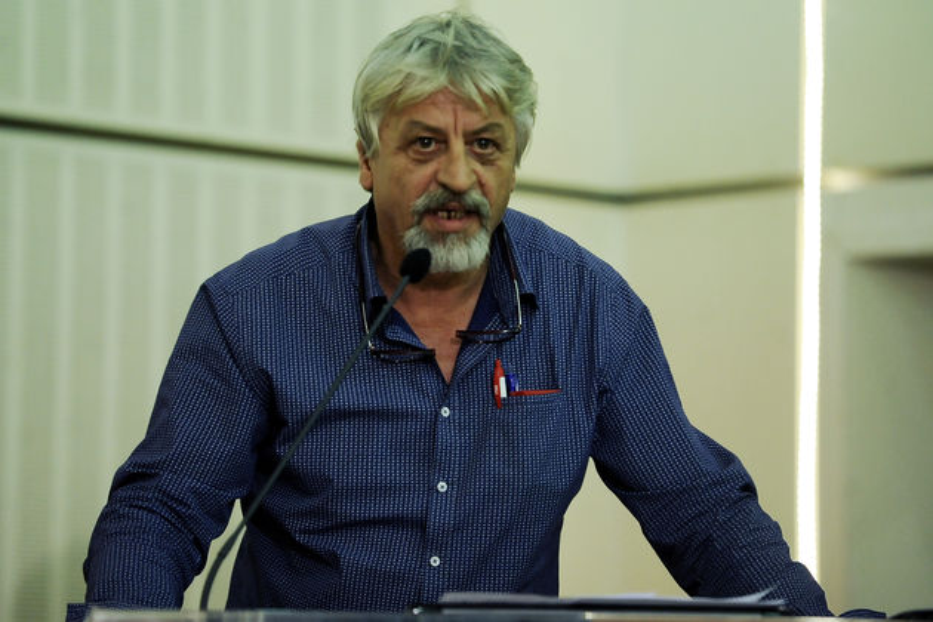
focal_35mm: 160
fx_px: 4146
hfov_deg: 12.8
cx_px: 466
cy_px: 311
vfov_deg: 8.6
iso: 2500
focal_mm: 160
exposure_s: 1/400
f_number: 2.8
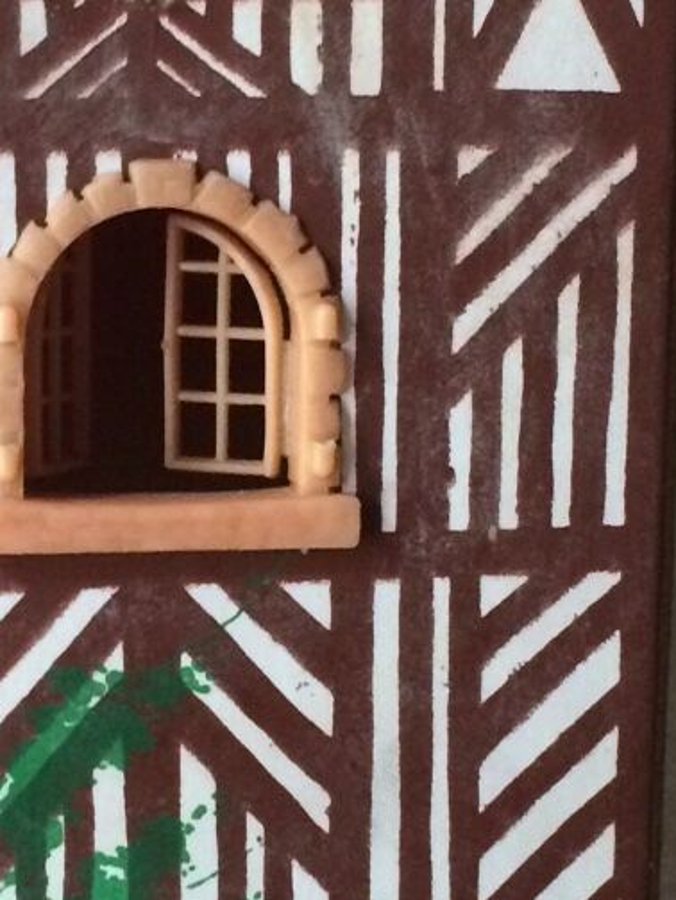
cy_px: 515
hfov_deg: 15.7
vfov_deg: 20.8
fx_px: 2444
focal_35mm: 94
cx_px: 222
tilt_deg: -10.9
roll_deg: +1.1
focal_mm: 4.15
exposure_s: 1/20
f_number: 2.2
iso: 320
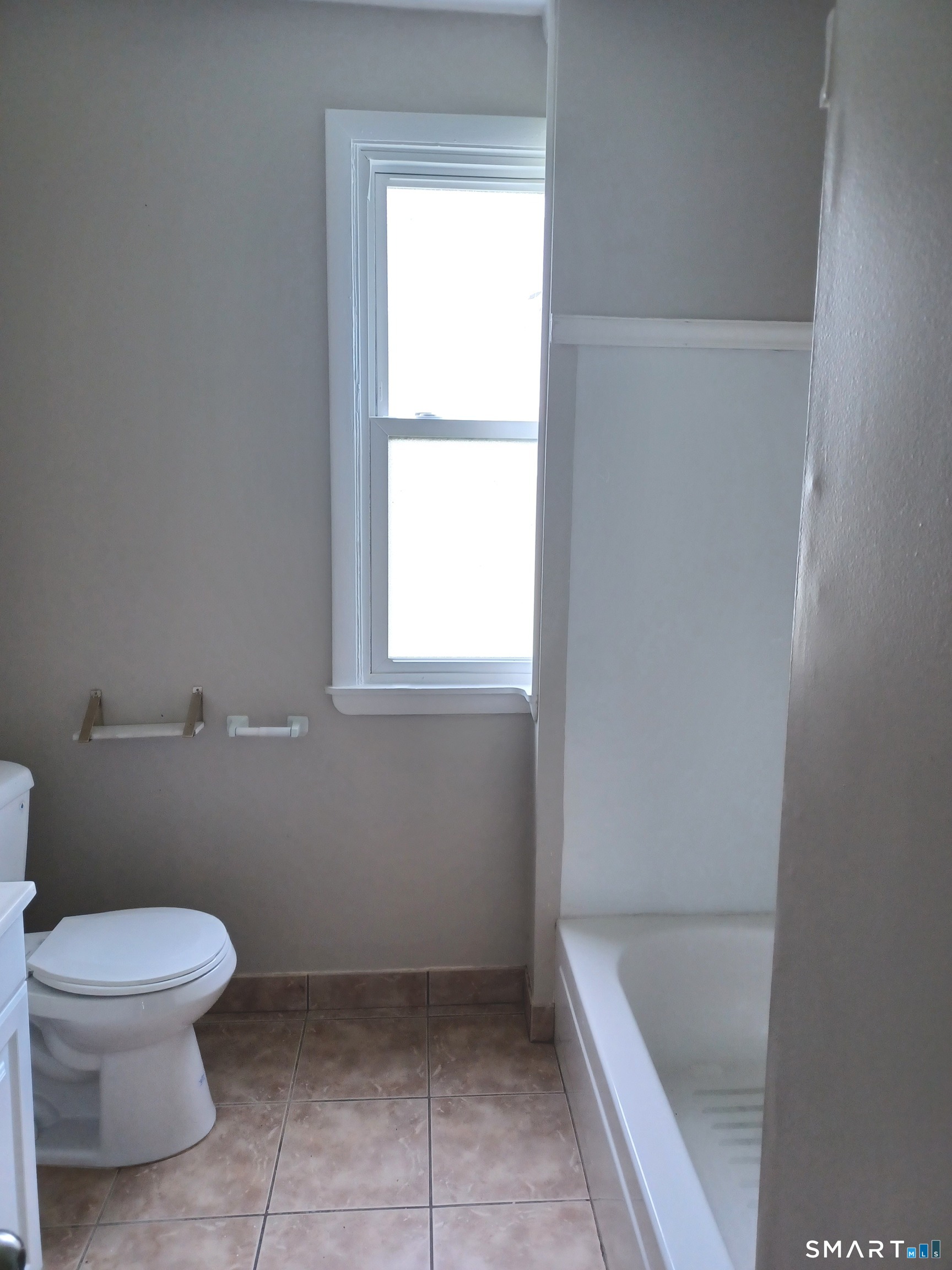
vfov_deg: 69.4
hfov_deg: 54.9
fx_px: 917
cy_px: 635
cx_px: 476
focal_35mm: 25
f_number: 1.8
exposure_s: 1/50
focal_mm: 4.6
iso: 160
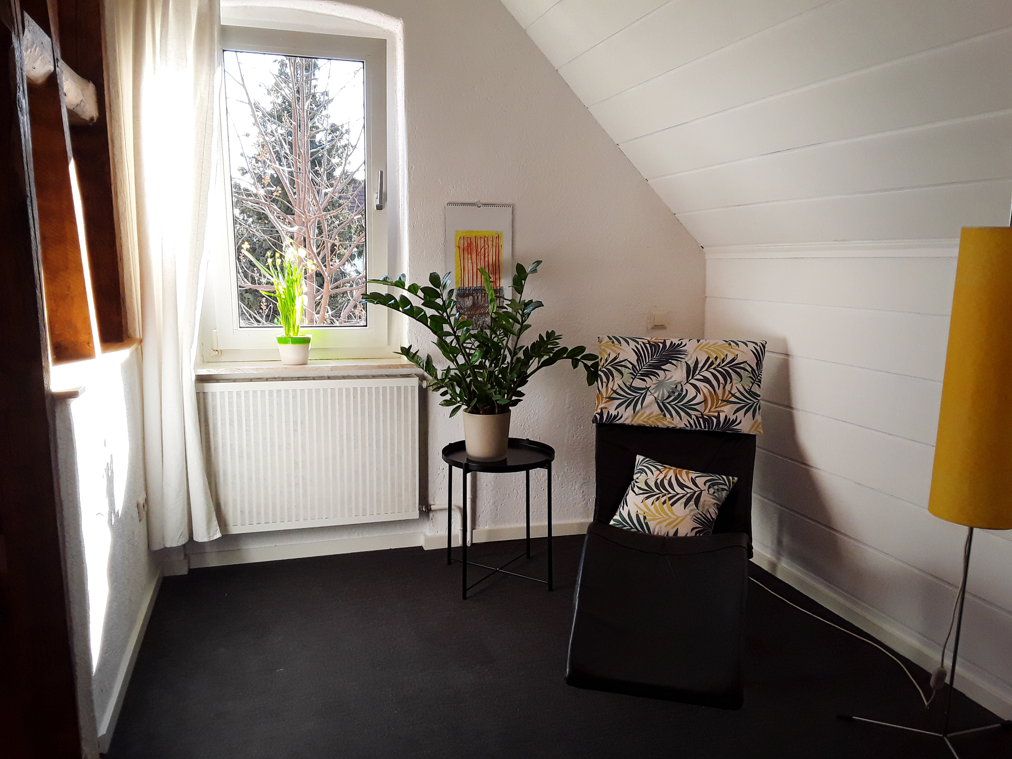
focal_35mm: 27
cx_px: 506
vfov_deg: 51.4
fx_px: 789
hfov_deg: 65.3
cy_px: 380
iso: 40
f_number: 1.9
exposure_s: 1/138
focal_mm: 2.91
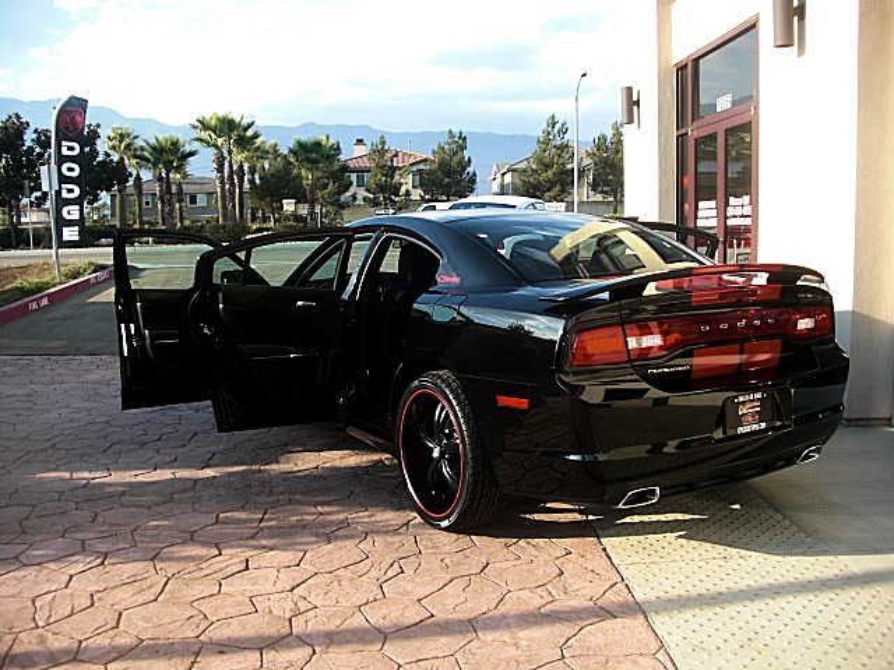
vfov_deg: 39.7
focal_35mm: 36
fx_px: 930
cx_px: 447
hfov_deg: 51.4
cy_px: 335
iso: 50
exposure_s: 1/250
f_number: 2.8
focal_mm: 6.3
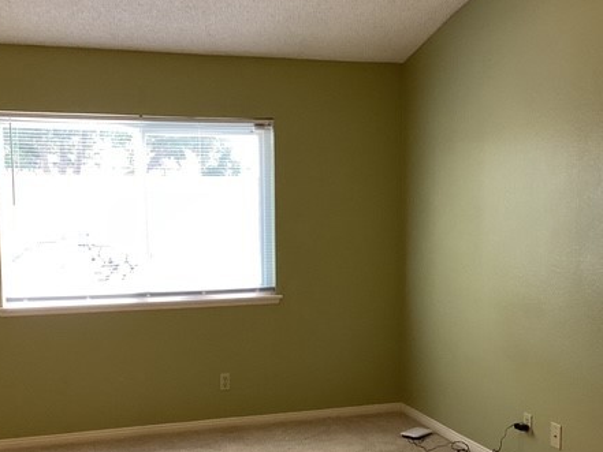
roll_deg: +0.3
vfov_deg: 32.0
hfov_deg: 42.1
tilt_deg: -9.9
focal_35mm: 45
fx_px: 784
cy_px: 296
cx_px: 286
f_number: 2.4
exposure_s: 1/60
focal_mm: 3.3
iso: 100
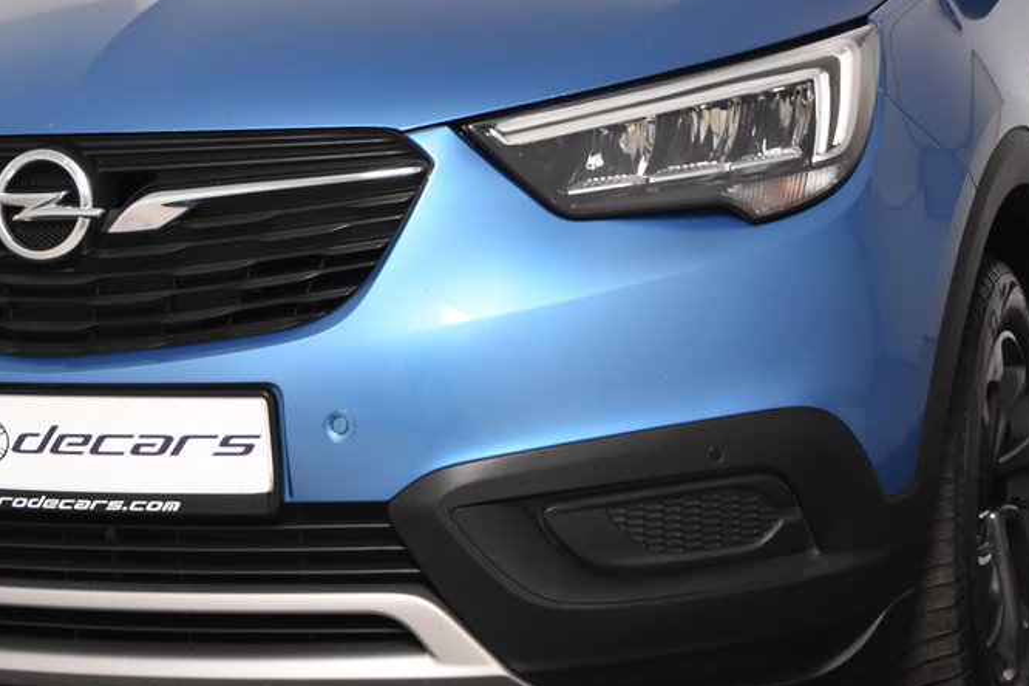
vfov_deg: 13.9
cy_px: 214
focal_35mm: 98
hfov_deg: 20.8
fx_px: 2801
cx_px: 408
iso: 1600
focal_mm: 34
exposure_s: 1/100
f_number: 5
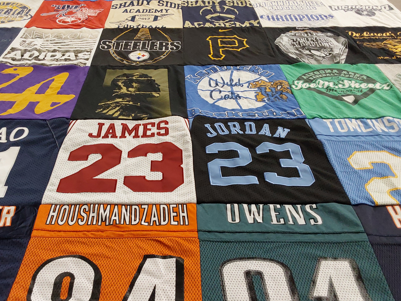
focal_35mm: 34
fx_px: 394
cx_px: 169
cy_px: 164
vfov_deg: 41.8
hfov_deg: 53.7
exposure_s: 1/60
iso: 125
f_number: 1.9
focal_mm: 2.91
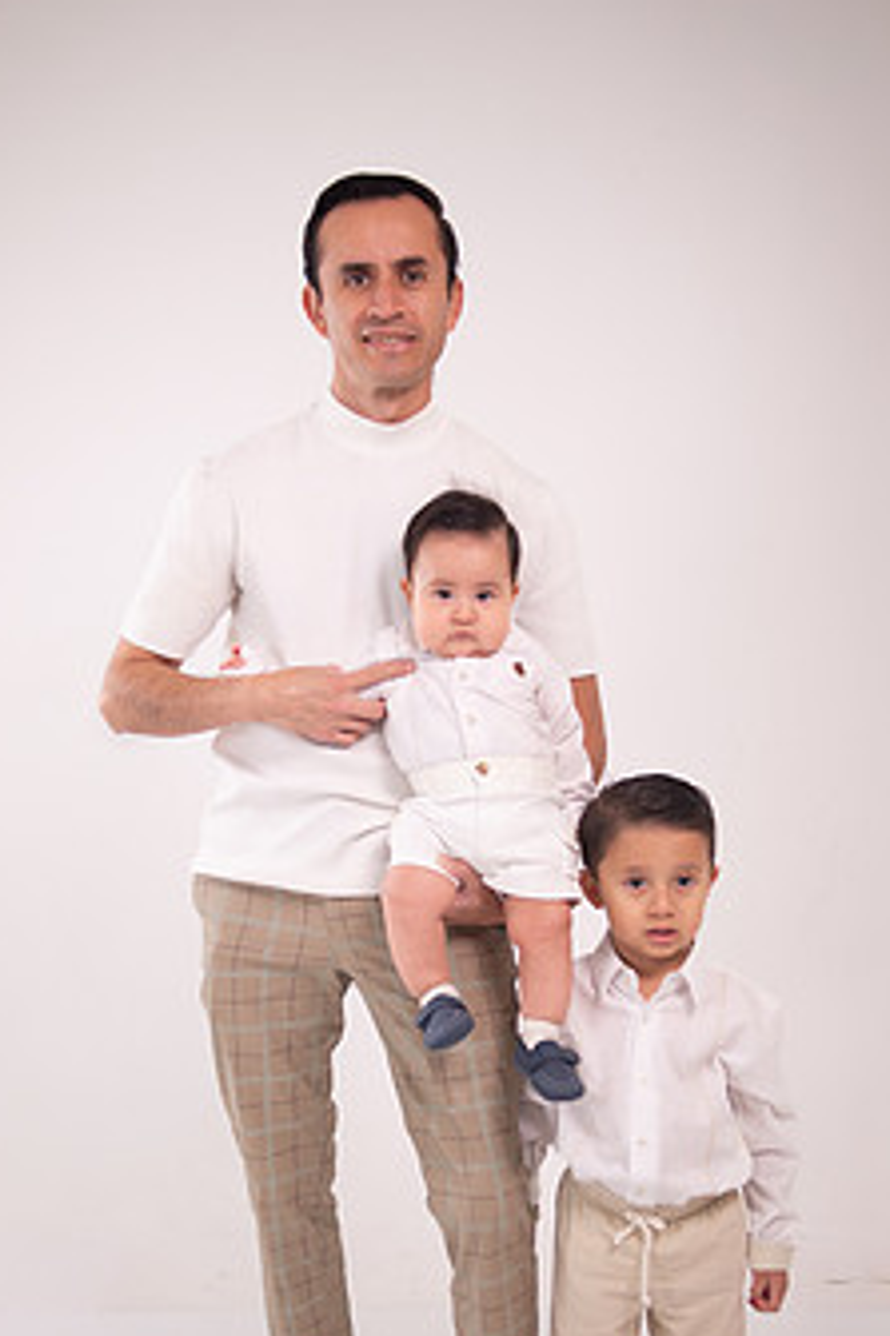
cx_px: 479
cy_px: 853
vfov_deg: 41.6
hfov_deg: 28.6
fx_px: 1745
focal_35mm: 47
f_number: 4
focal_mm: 35
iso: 100
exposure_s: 1/250
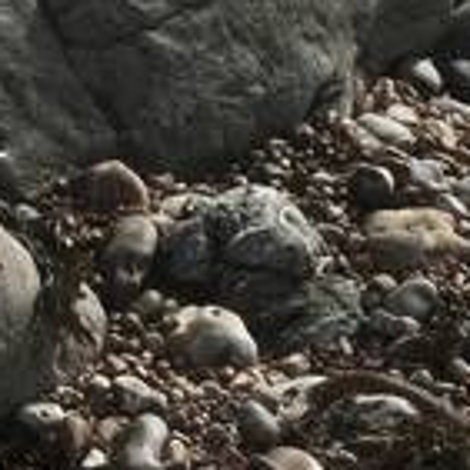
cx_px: -817
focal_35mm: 250
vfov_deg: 6.6
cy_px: -678
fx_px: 3840
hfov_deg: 6.5
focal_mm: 17.4
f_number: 18
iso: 640
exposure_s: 1/170
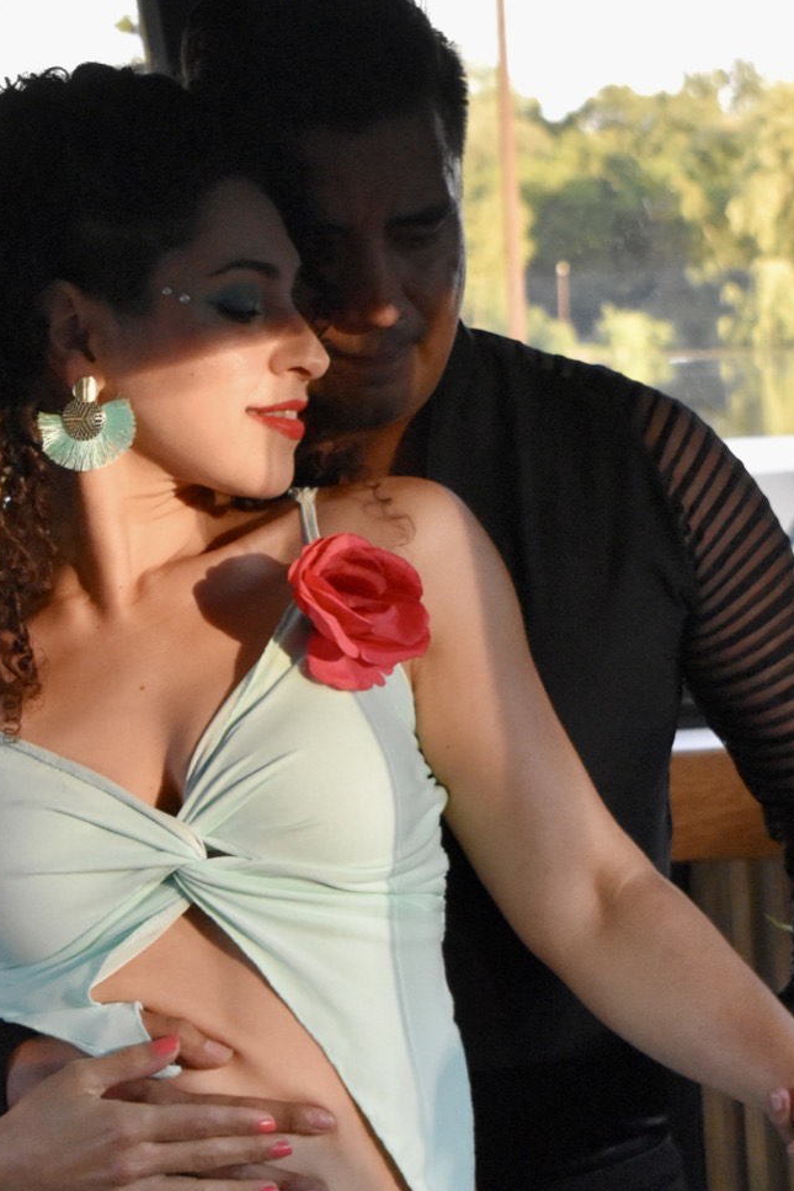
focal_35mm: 124
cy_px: 663
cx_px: 350
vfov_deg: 16.5
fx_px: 4103
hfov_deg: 11.1
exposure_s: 1/320
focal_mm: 40
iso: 3200
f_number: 5
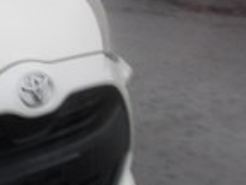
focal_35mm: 120
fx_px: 853
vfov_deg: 12.3
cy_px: 101
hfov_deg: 13.7
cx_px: -266
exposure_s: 1/60
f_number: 10.4
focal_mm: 4.9
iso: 220
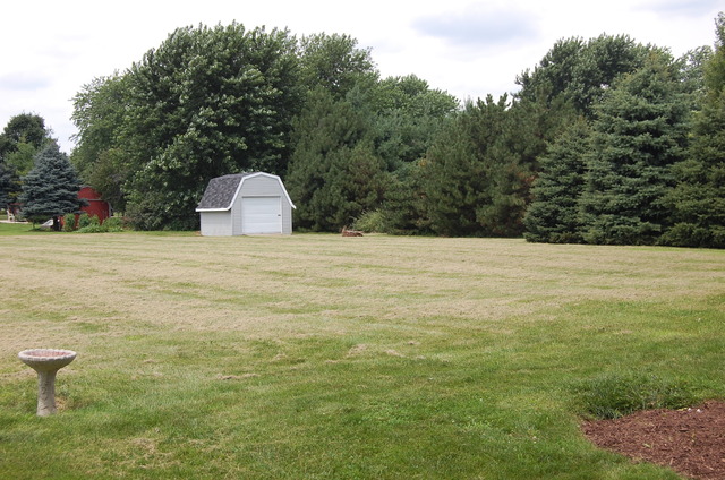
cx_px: 362
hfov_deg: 37.9
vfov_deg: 25.6
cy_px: 240
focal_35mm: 52
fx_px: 1055
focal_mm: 35
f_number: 8
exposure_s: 1/250
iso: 200
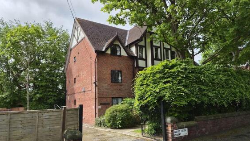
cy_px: 83
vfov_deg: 44.2
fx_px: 172
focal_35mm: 26
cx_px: 129
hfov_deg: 71.9
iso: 80
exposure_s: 1/4448
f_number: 1.8
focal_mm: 5.4
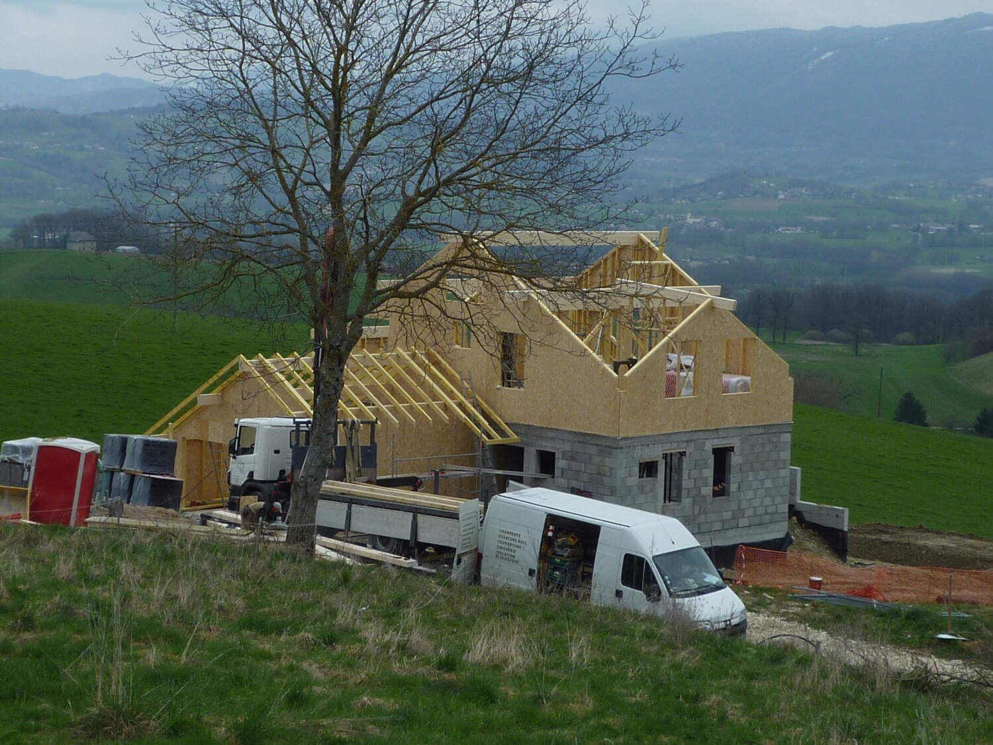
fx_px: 2496
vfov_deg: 17.0
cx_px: 496
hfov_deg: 22.5
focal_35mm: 87
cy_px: 372
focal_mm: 7.8
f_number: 4.3
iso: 80
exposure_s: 1/500
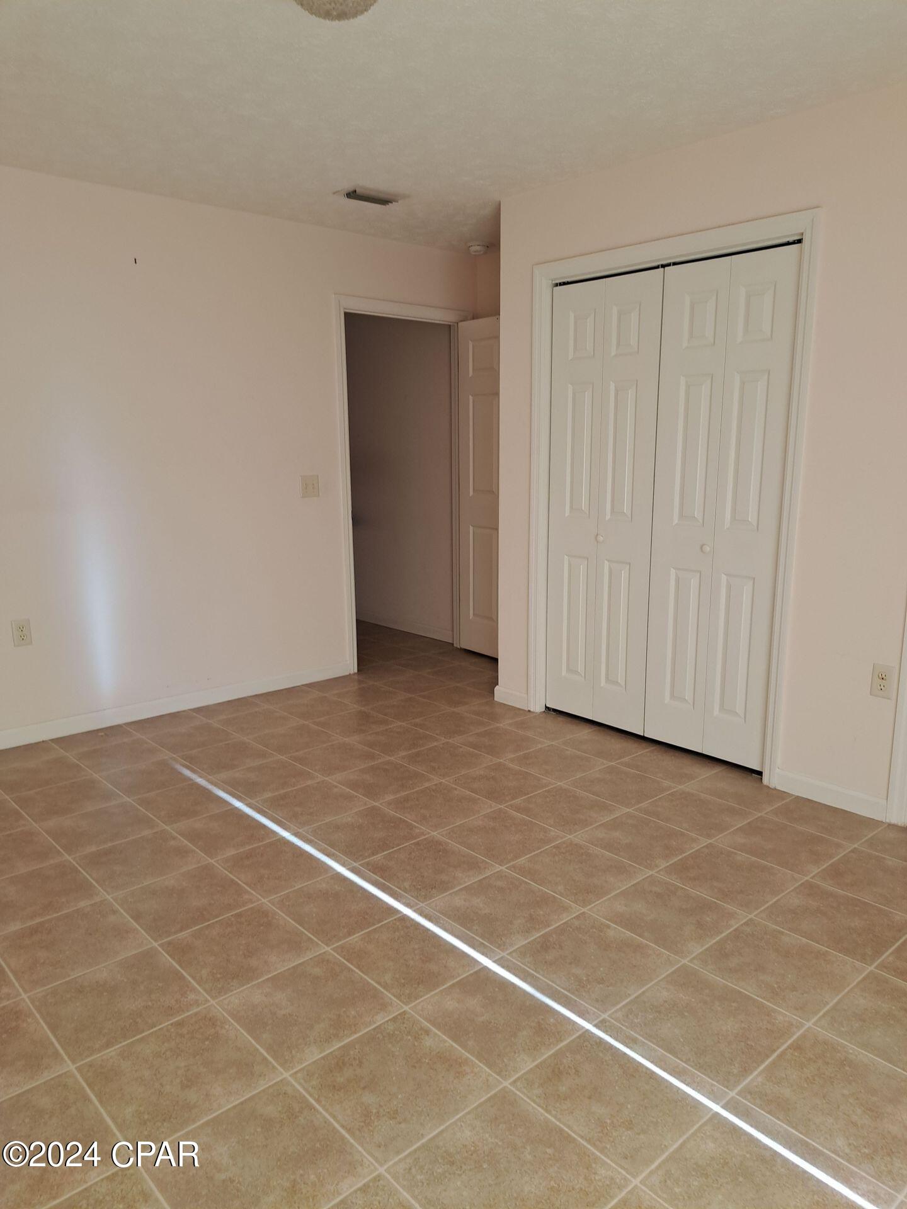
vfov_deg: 71.6
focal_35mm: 24
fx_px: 838
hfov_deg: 56.8
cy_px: 604
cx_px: 454
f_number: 1.8
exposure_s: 1/60.2
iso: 52
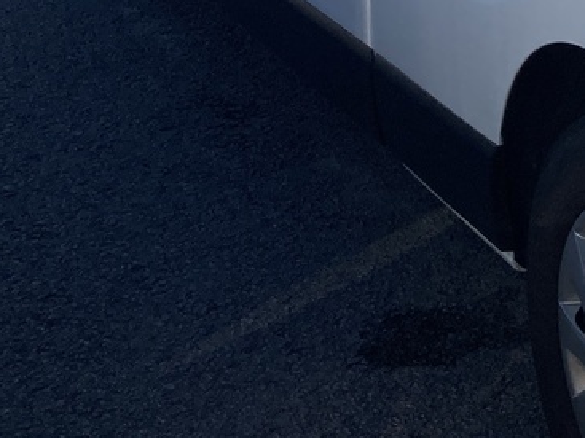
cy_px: -212
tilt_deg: -11.8
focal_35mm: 110
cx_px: 1015
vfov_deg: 12.8
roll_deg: +0.3
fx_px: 1858
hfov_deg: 15.6
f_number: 1.8
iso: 25
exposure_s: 1/2667
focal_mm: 3.99
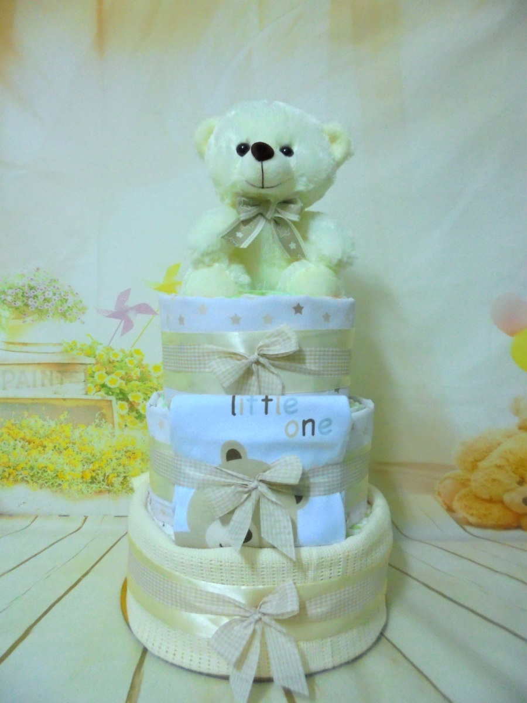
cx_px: 264
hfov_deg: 53.1
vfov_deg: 67.3
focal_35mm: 26
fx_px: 528
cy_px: 352
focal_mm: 4.6
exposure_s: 1/15
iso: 400
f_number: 3.5
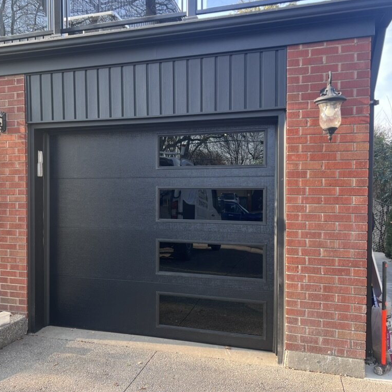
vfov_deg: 52.5
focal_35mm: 31
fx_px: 397
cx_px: 160
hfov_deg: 52.2
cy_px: 197
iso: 50
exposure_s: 1/298
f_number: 1.5
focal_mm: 5.7
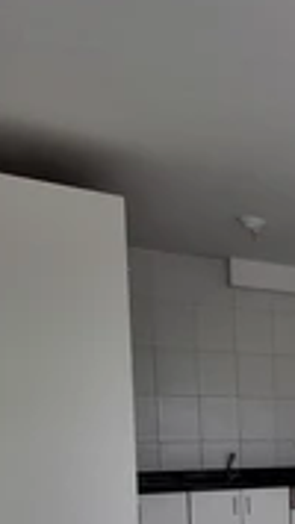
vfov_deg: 40.6
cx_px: 690
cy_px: 465
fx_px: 654
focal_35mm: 47
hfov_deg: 15.4
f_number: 2.2
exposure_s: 1/120
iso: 40
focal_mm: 1.64
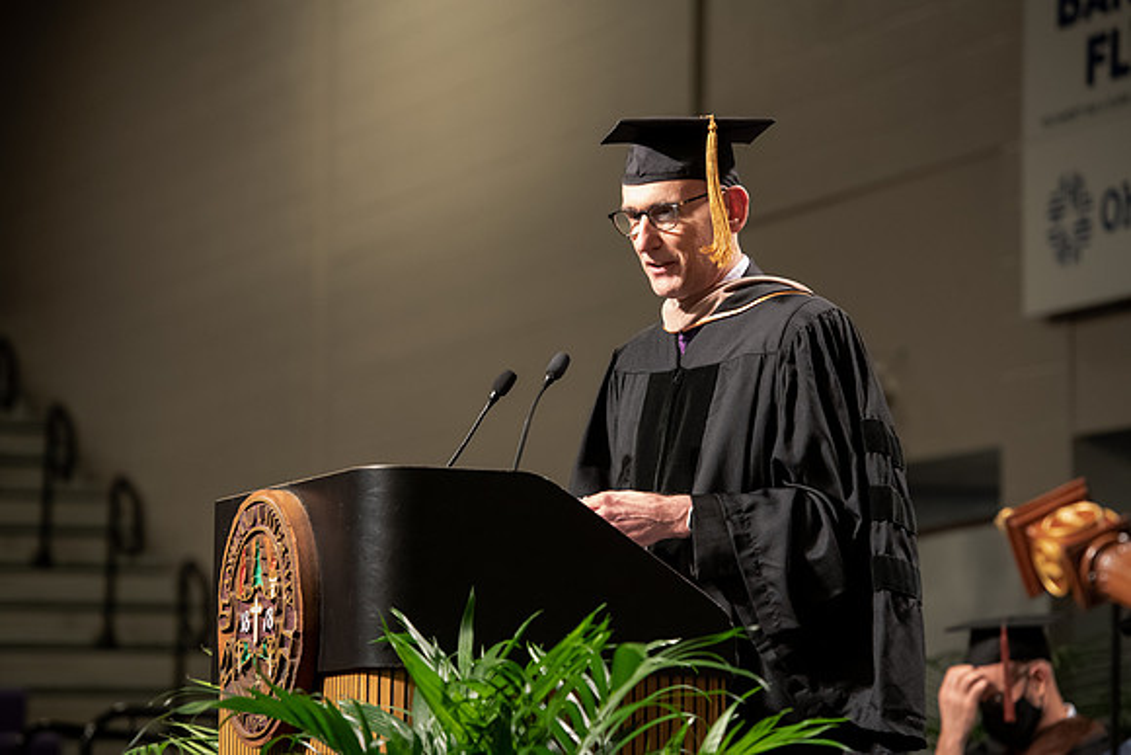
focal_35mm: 150
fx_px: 4713
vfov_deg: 9.2
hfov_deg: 13.7
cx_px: 566
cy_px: 378
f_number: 4
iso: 2500
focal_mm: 150
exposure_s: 1/200
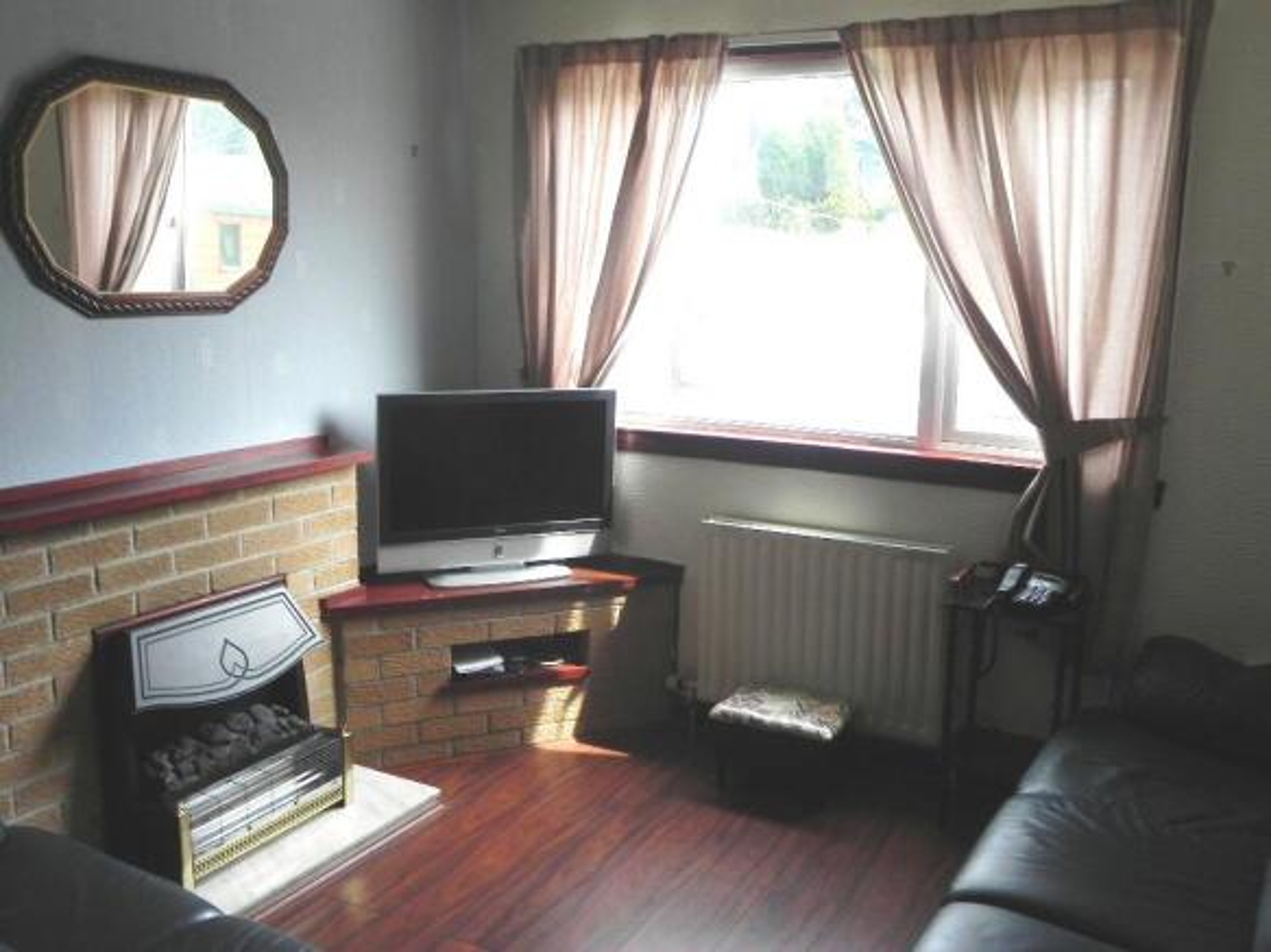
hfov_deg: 55.4
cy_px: 476
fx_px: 1211
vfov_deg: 42.9
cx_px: 636
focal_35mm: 33
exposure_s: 1/99.8
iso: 160
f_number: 4
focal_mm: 5.9
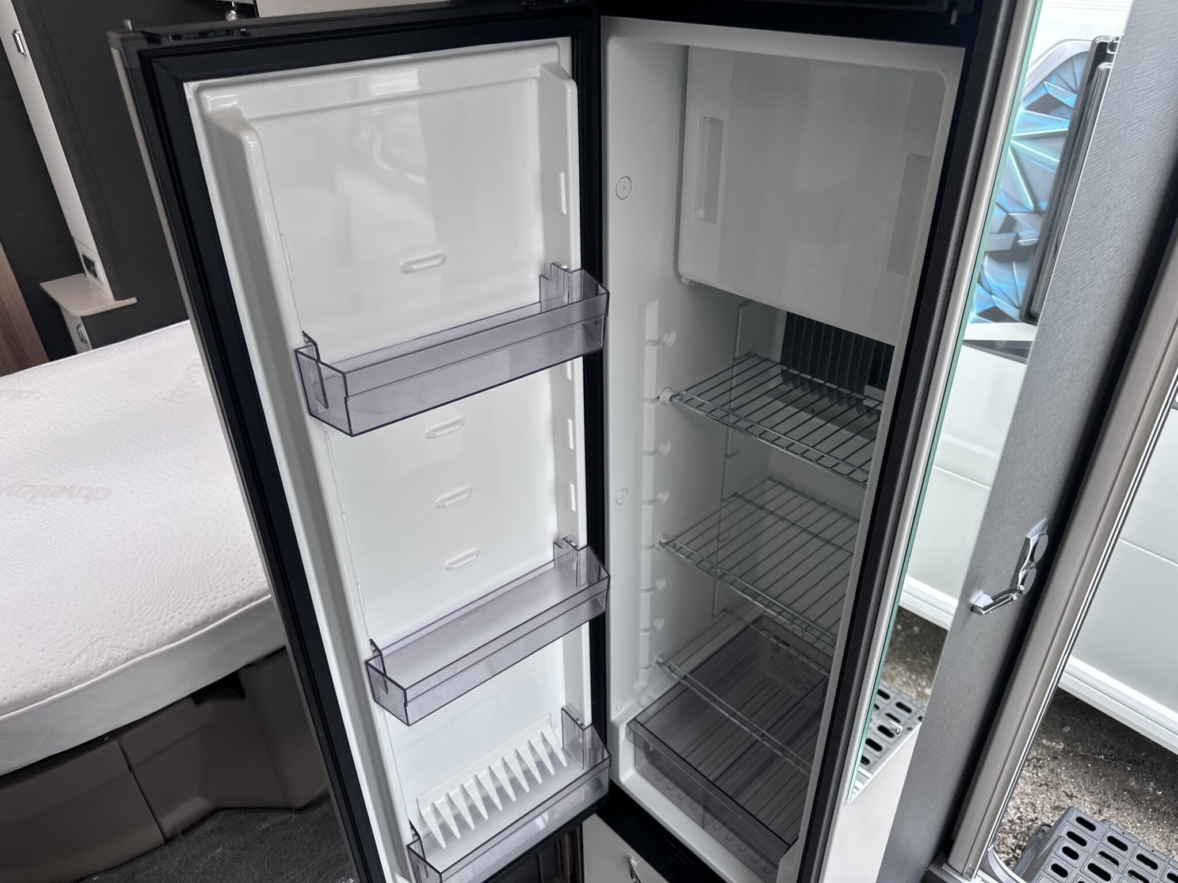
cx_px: 589
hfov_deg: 71.6
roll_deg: +2.7
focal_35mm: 24
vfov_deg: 56.8
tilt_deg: -31.8
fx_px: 817
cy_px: 442
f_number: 1.78
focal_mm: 6.86
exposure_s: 1/121
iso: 64
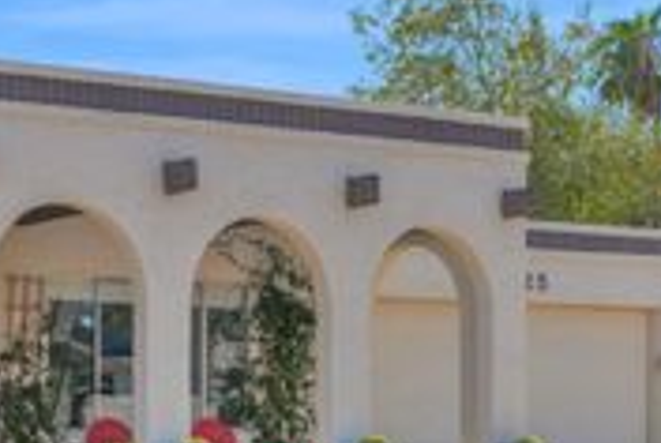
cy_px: 400
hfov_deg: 22.9
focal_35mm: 85
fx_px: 1563
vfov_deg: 15.9
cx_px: 0
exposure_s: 1/200
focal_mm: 30
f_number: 22
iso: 500
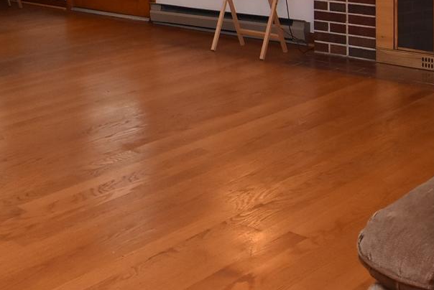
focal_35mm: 61
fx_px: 736
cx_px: -62
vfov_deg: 20.2
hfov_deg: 29.2
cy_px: -103
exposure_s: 1/80
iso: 800
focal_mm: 12
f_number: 6.3
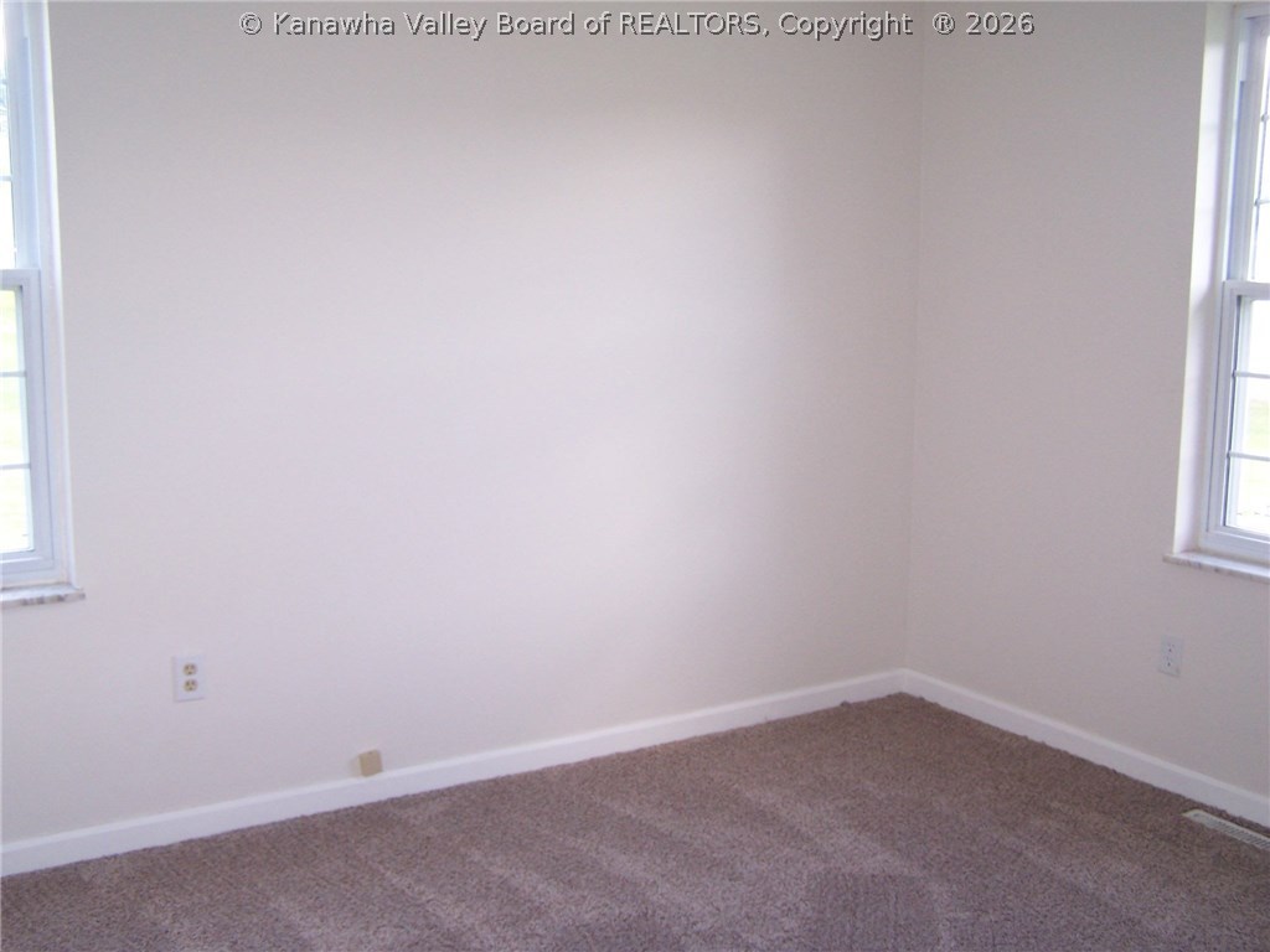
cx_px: 635
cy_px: 476
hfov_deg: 49.0
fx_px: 1394
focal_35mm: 38
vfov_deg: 37.7
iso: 140
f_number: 2.8
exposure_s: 1/60
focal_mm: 6.3
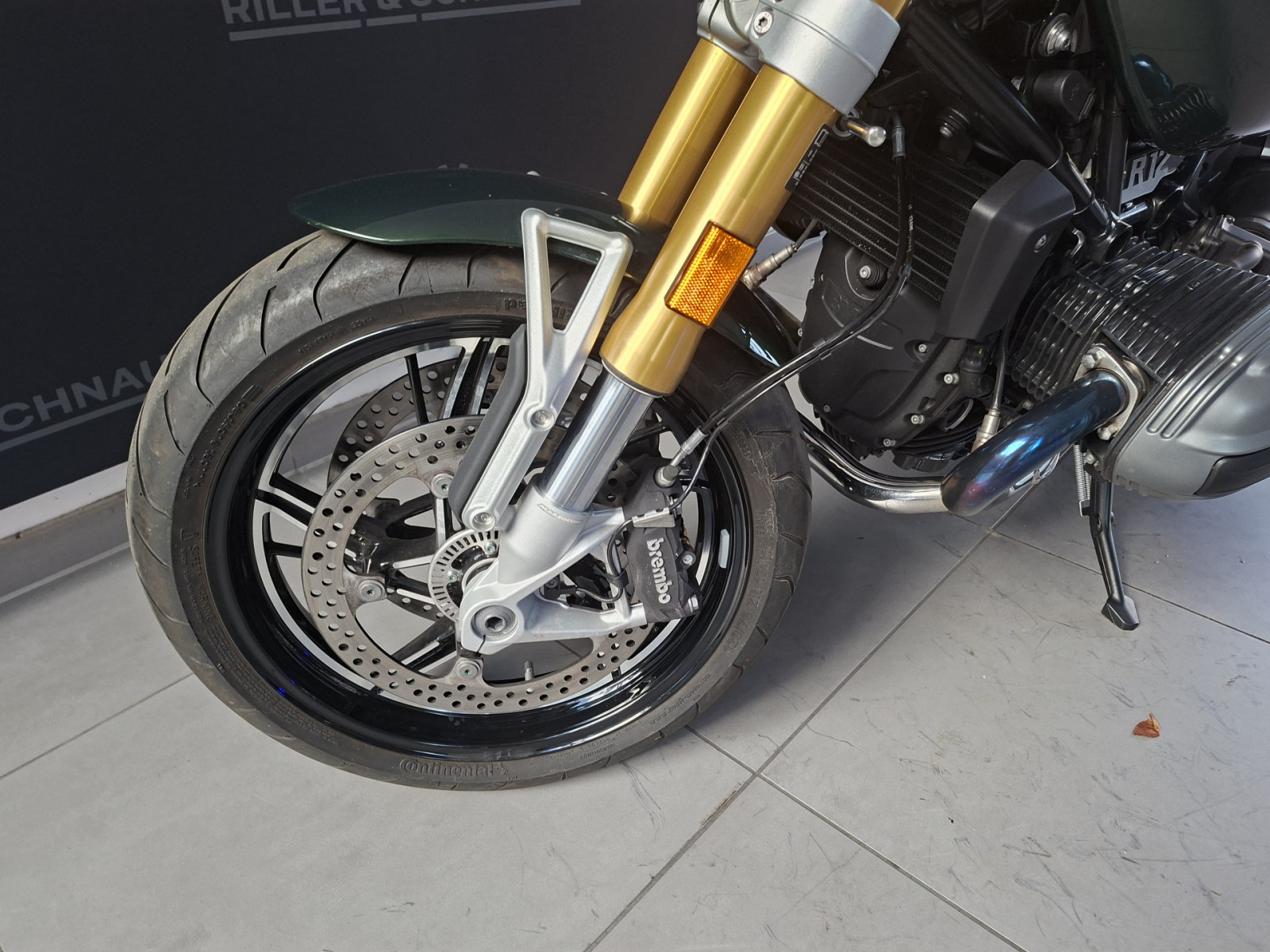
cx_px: 635
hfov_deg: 73.9
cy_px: 476
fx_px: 844
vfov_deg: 58.9
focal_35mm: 23
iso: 100
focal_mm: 5.54
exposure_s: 1/120
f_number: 1.8
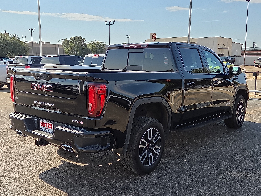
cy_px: 98
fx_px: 279
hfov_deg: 50.1
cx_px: 130
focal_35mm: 37
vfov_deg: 38.7
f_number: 1.8
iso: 25
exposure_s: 1/1429
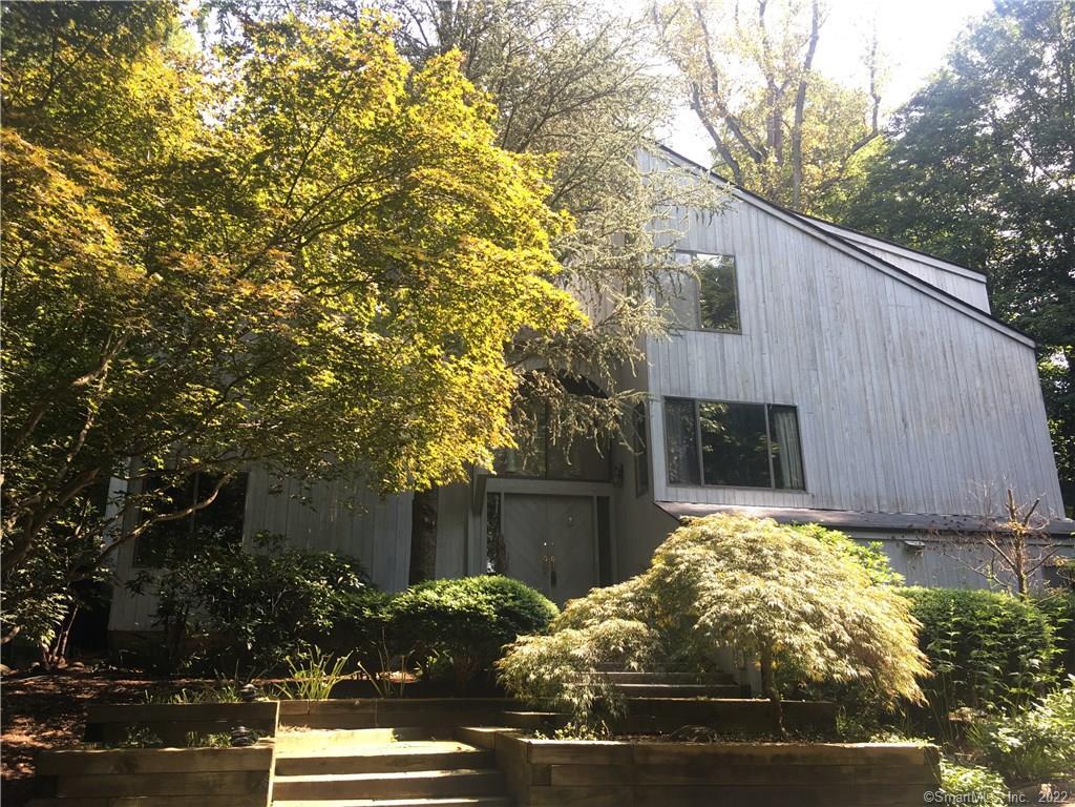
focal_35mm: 29
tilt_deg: +19.3
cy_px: 404
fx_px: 901
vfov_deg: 48.2
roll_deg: -0.4
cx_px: 538
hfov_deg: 61.7
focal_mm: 4.15
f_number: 2.2
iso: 25
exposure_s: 1/120
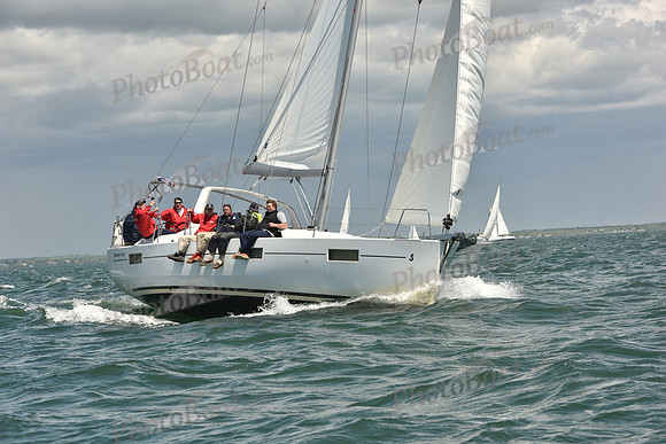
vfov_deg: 10.2
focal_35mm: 135
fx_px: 2498
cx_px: 333
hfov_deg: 15.2
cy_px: 222
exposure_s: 1/800
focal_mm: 135
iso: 320
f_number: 13
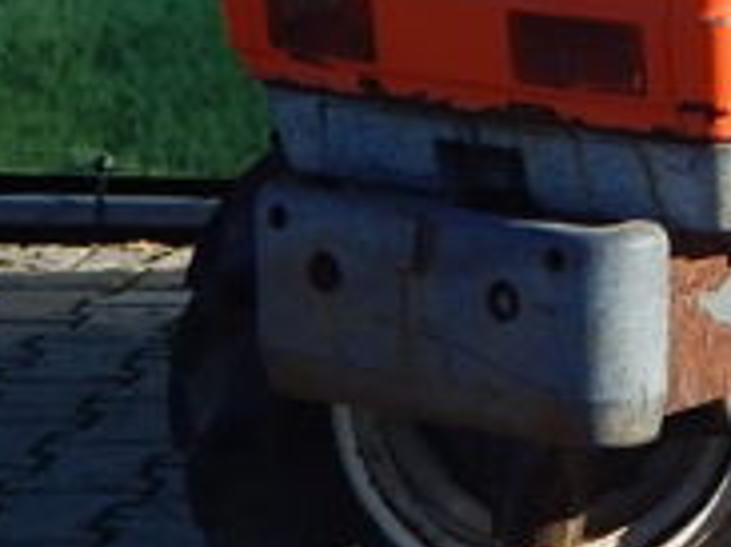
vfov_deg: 6.3
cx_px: 1306
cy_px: -212
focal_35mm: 235
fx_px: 4959
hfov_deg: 8.1
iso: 125
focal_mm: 7.7
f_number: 3.6
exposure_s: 1/640
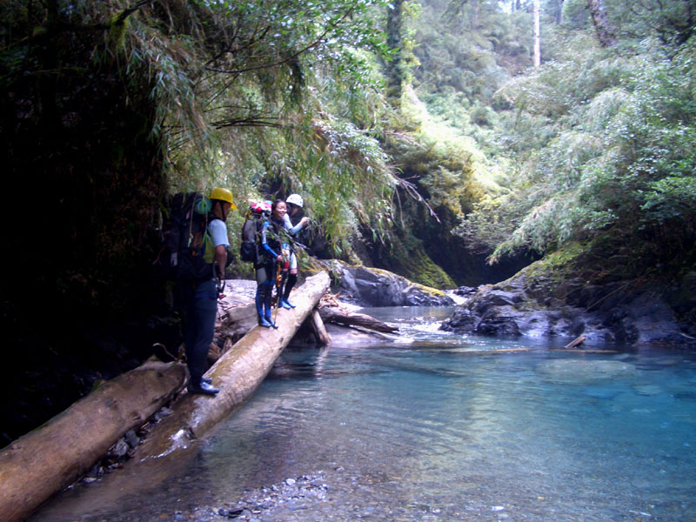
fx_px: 704
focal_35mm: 35
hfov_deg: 52.6
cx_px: 348
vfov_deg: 40.7
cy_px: 261
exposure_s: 1/30
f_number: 2.6
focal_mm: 5.8
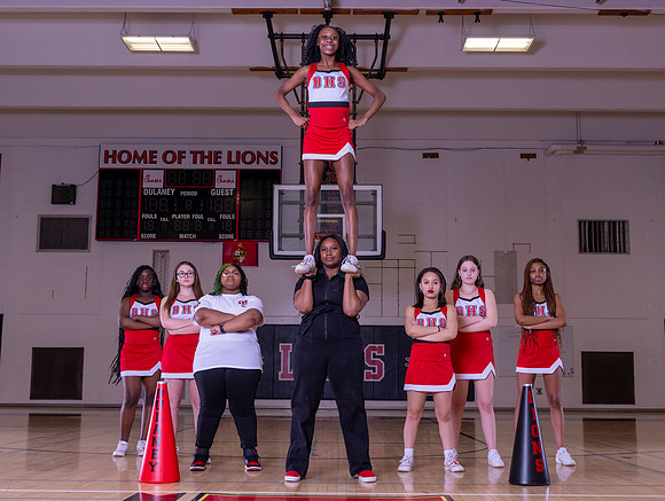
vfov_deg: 33.6
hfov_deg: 43.6
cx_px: 346
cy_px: 277
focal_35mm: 43
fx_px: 830
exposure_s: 1/125
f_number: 6.3
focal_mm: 32
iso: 400
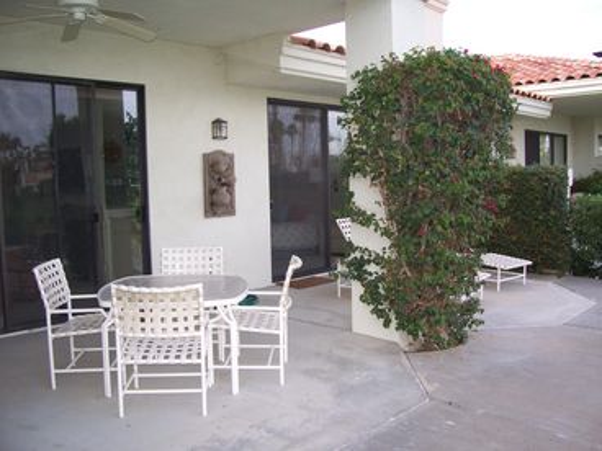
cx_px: 301
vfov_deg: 41.8
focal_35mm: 34
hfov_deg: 54.0
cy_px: 226
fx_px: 591
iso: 80
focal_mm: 5.6
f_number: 2.7
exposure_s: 1/320
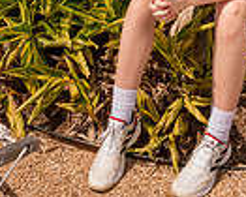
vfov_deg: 14.4
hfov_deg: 21.6
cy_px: -206
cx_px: 208
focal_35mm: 87
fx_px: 634
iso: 250
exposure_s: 1/200
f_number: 13
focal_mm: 27
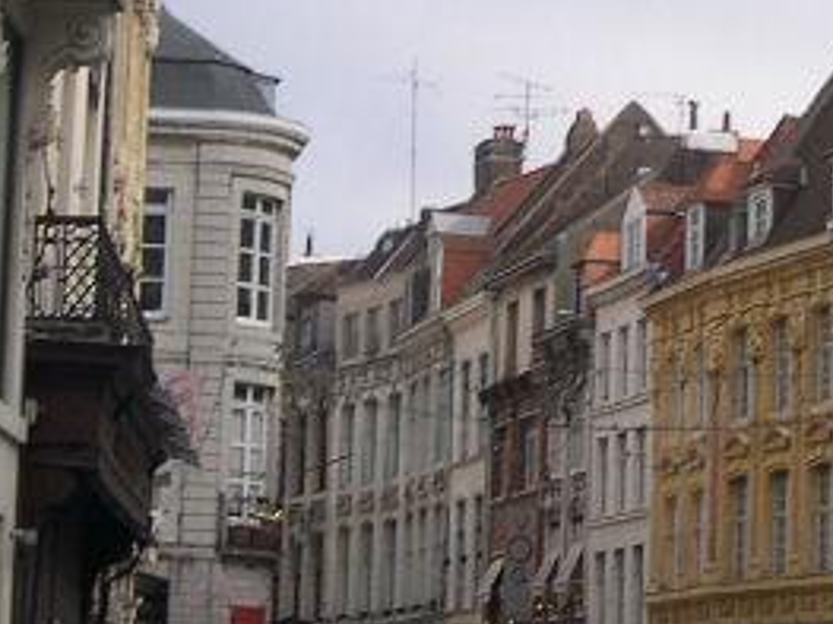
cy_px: 67
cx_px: 697
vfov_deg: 10.0
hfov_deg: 13.3
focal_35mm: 148
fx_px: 3560
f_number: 7.6
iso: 100
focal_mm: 8
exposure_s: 1/137
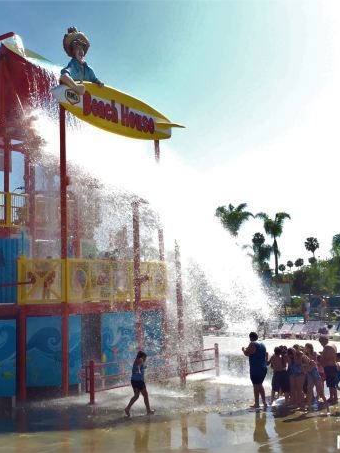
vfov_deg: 47.9
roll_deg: -0.6
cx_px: 110
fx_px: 511
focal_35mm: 39
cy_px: 228
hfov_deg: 36.4
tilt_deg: +8.0
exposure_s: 1/1130
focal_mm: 4.15
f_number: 2.2
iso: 32
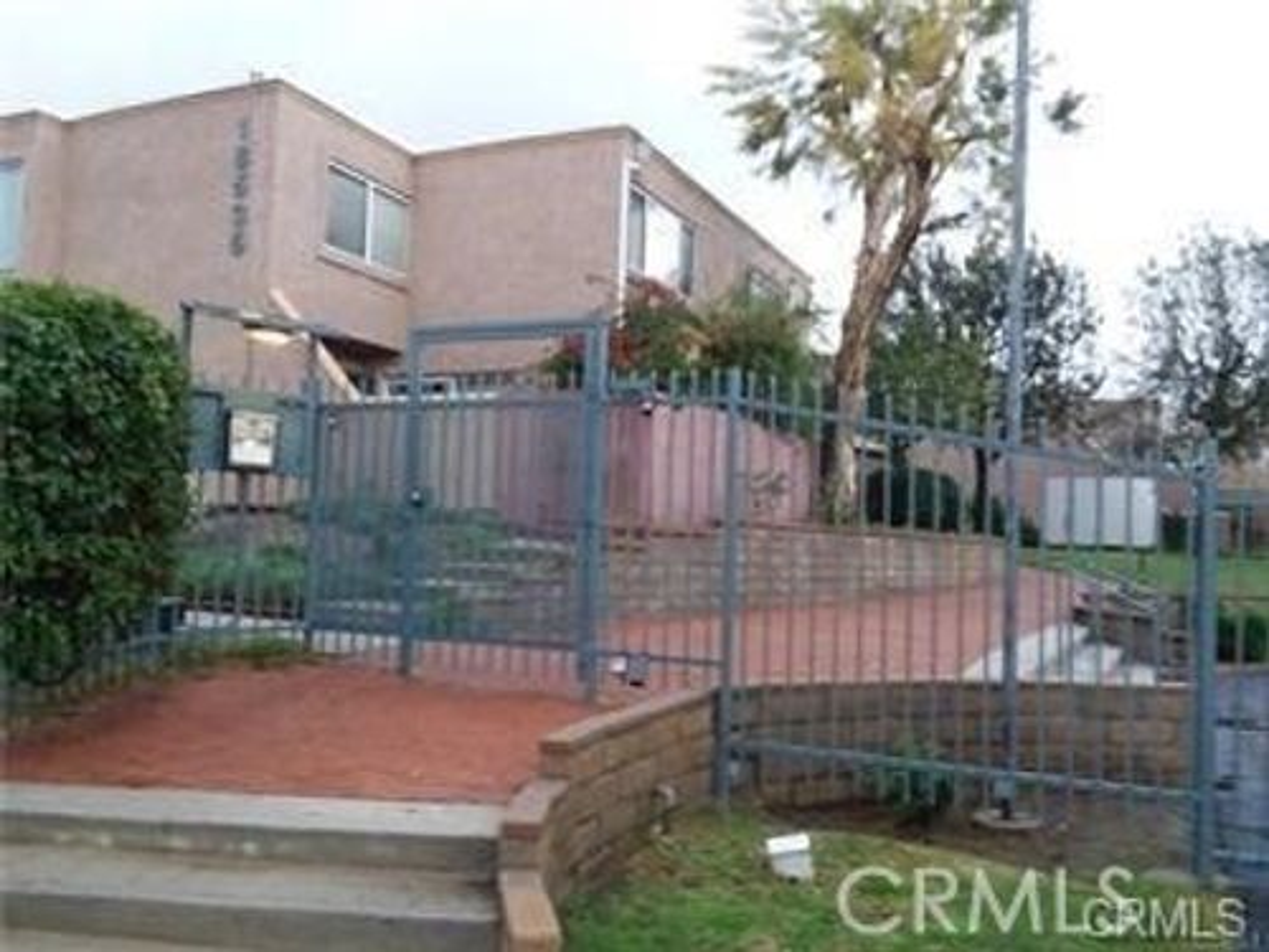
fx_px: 1063
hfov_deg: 61.7
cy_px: 476
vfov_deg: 48.2
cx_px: 634
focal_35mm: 29
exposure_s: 1/30
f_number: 1.9
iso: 64
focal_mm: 2.47
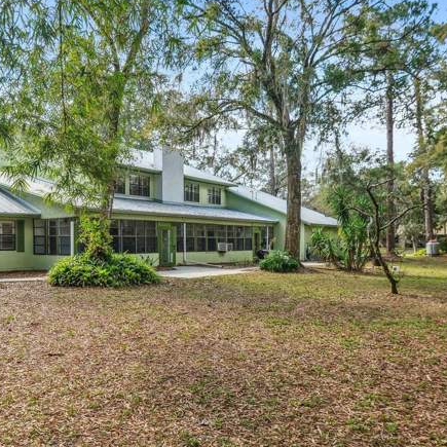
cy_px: 244
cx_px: 123
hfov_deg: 60.2
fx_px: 365
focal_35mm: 25
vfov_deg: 62.8
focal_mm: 16
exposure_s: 1/320
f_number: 7.1
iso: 320
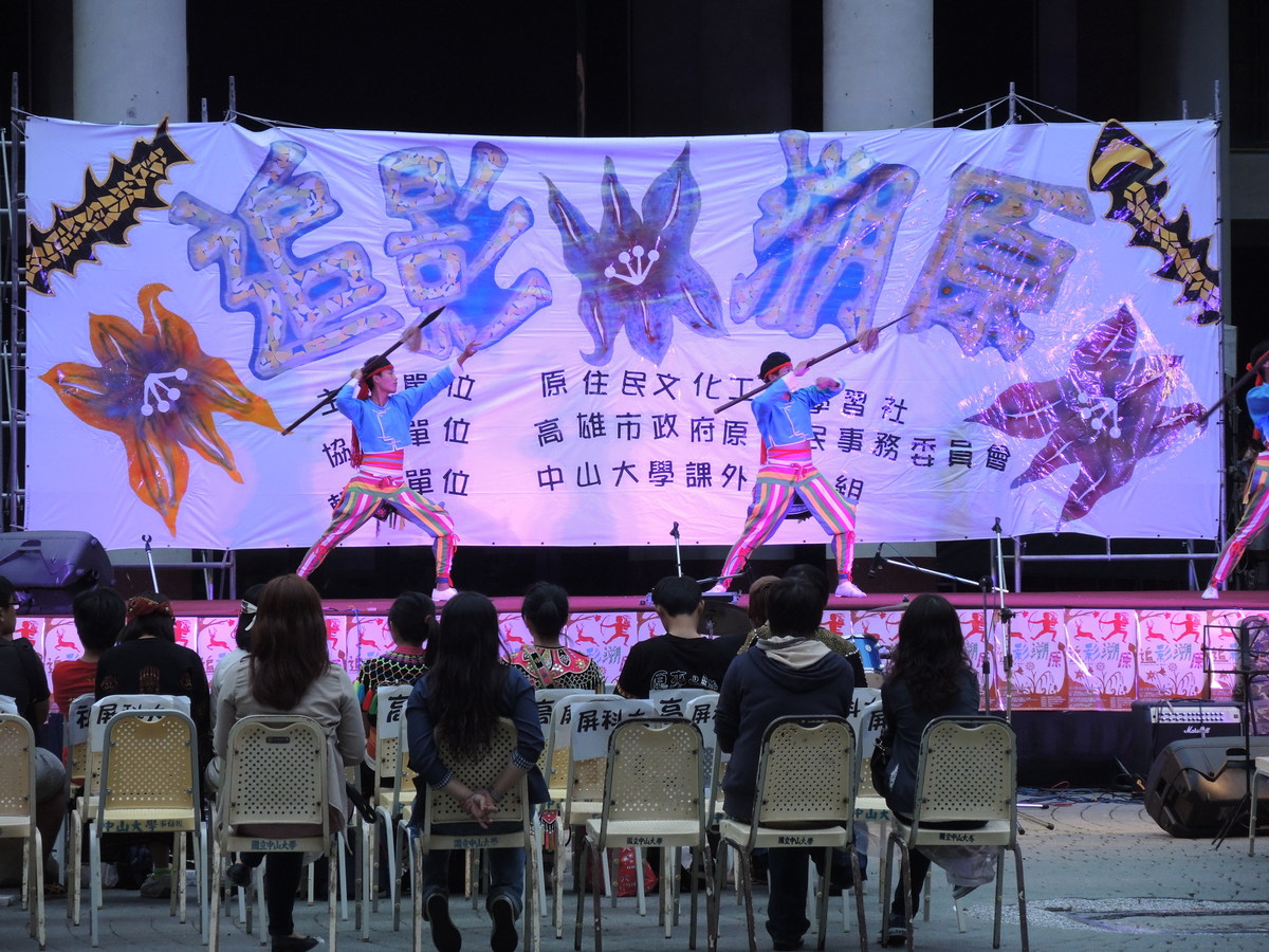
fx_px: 4949
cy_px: 476
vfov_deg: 11.0
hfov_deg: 14.6
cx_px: 634
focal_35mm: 135
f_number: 3.5
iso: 400
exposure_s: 1/50
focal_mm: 28.4
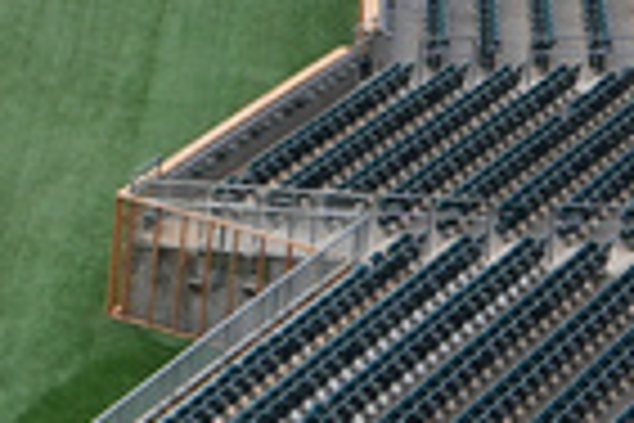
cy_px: -446
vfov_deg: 6.5
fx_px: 3575
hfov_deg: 8.1
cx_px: -1511
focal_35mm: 203
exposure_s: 1/125
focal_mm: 28
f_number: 16
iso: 250
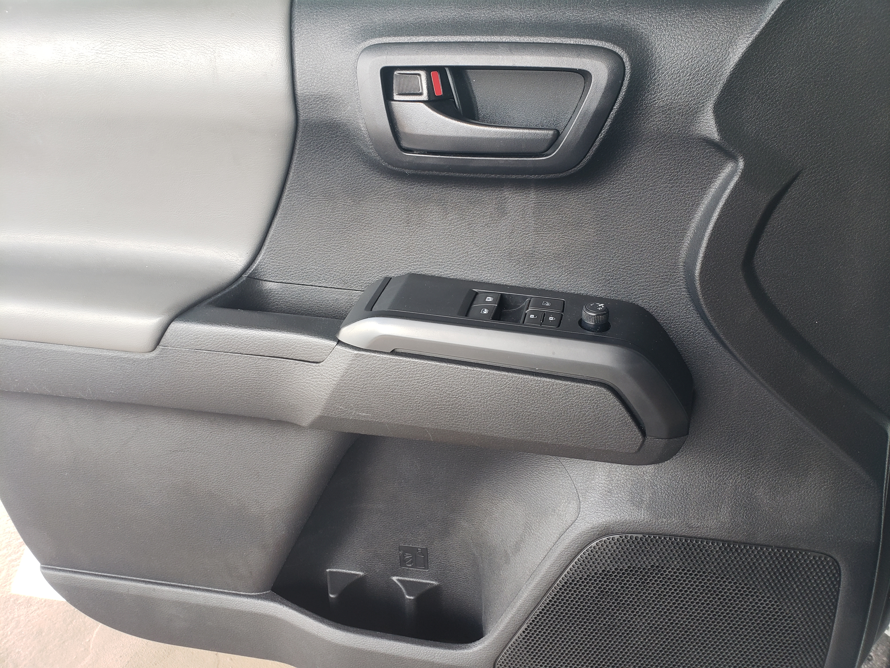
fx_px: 668
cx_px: 445
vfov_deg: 53.1
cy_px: 334
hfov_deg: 67.3
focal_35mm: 26
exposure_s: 1/60
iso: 100
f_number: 2.4
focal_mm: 4.3
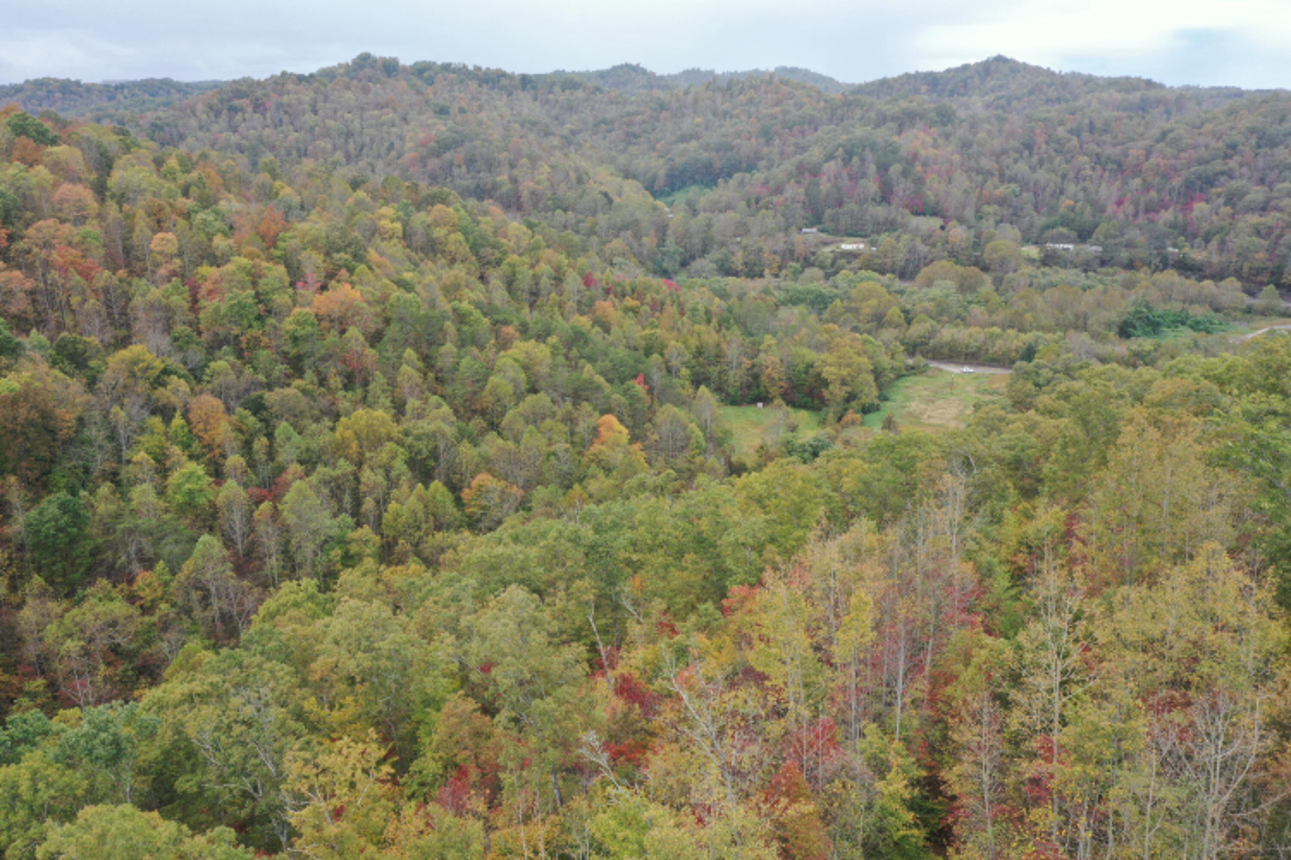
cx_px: 646
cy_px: 430
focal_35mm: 28
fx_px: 1004
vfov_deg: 46.4
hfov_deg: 65.5
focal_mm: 10.26
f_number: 8
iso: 100
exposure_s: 1/30
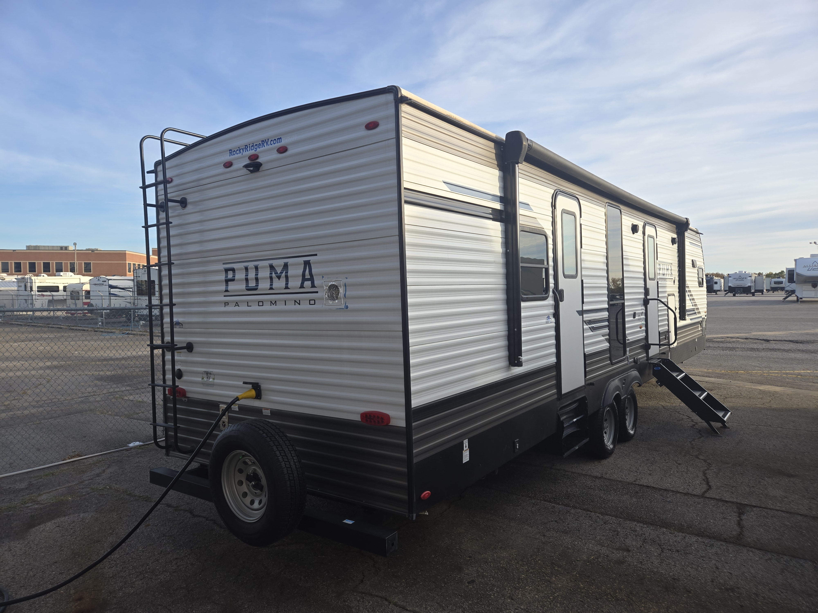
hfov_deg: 73.9
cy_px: 306
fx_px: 544
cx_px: 409
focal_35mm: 23
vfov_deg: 58.9
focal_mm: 5.4
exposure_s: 1/638
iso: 25
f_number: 1.8
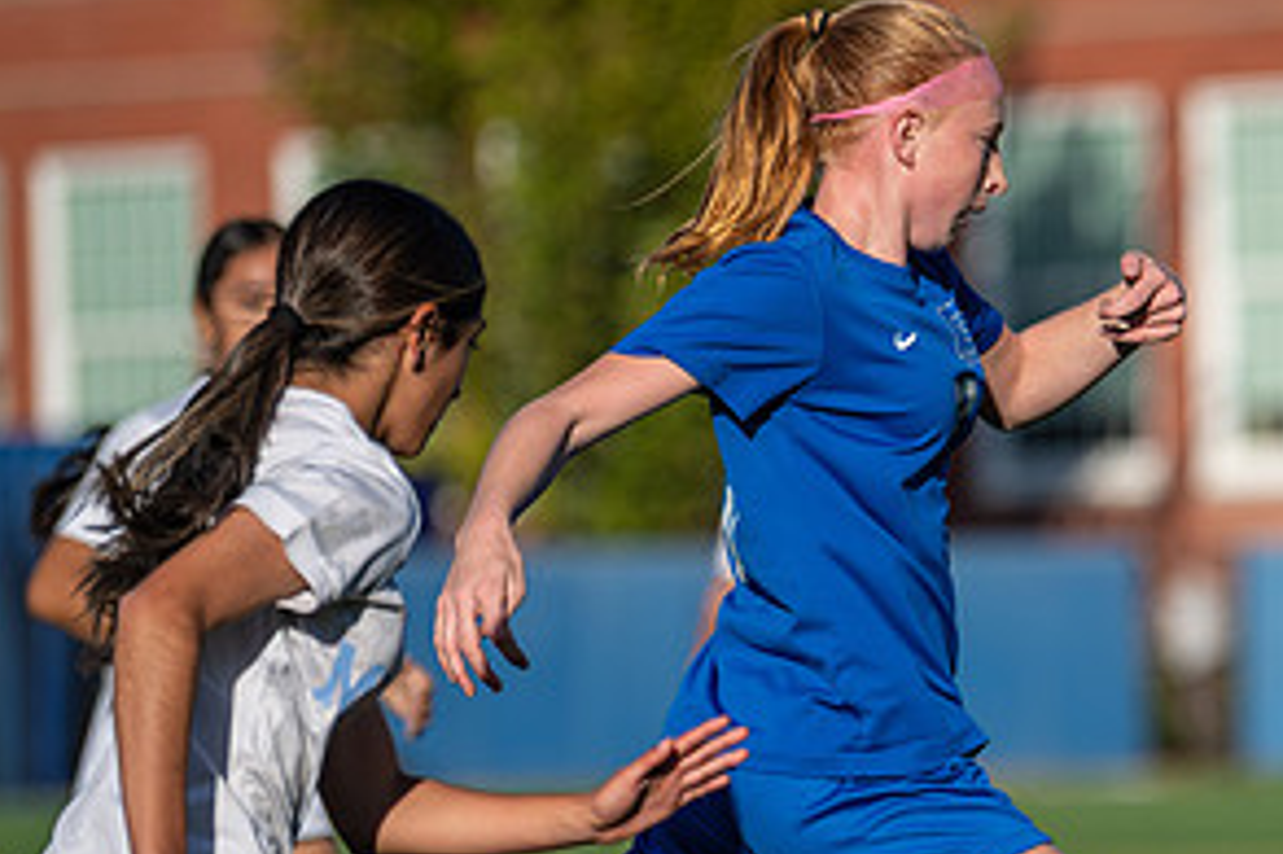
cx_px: 1189
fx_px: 14496
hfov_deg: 5.1
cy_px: 572
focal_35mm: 407
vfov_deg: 3.4
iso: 100
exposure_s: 1/2000
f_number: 2.8
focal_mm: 165
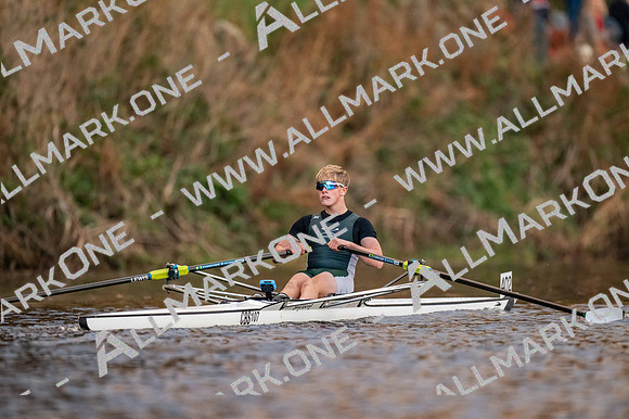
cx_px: 314
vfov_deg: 2.3
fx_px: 10479
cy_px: 210
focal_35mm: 600
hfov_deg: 3.4
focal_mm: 600
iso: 5000
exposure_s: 1/2000
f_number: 4
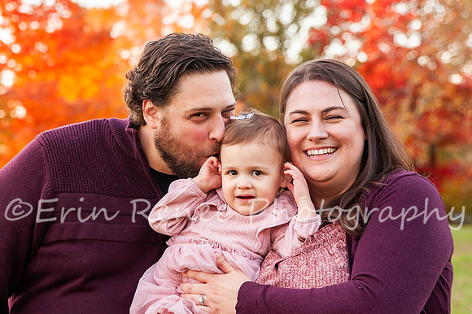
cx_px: 165
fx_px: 1229
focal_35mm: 94
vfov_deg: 14.6
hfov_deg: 21.7
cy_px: 174
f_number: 3.5
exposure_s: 1/200
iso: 800
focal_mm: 60
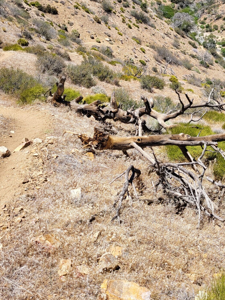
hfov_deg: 29.6
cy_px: 55
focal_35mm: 48
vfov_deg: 38.0
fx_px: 416
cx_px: 178
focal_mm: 5.4
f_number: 1.8
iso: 40
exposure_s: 1/2099
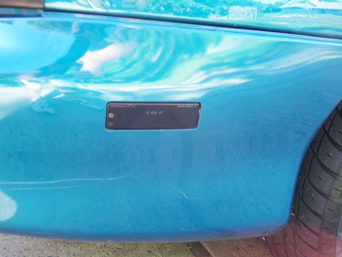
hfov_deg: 51.4
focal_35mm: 36
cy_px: 128
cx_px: 171
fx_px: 356
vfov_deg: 39.7
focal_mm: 6
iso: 80
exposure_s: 1/42
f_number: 2.7
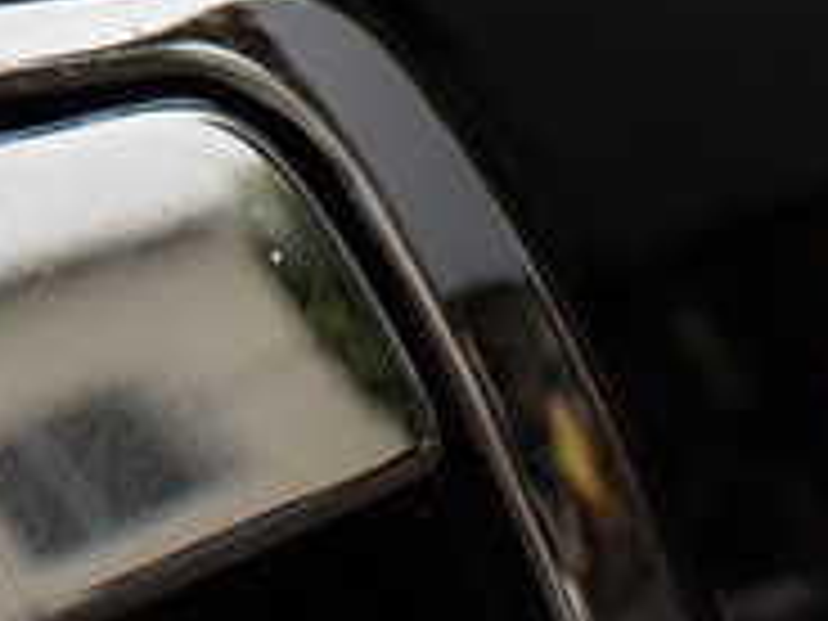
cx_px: -432
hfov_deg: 17.8
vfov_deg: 14.3
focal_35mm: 98
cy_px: -234
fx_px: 2344
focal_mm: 5.4
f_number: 3.2
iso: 100
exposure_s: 1/250
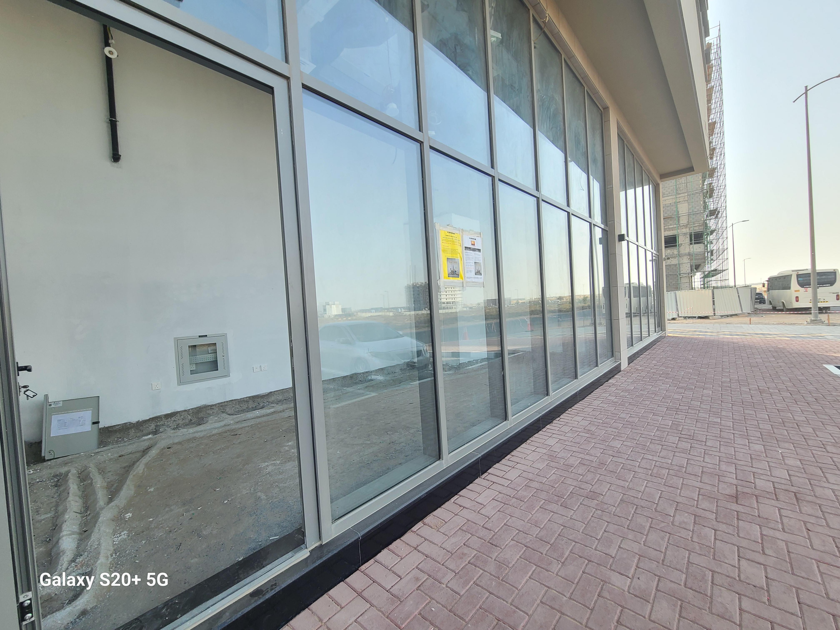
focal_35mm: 13
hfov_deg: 106.2
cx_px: 420
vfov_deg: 89.9
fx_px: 315
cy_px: 315
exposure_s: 1/341
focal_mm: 2.2
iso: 50
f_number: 2.2
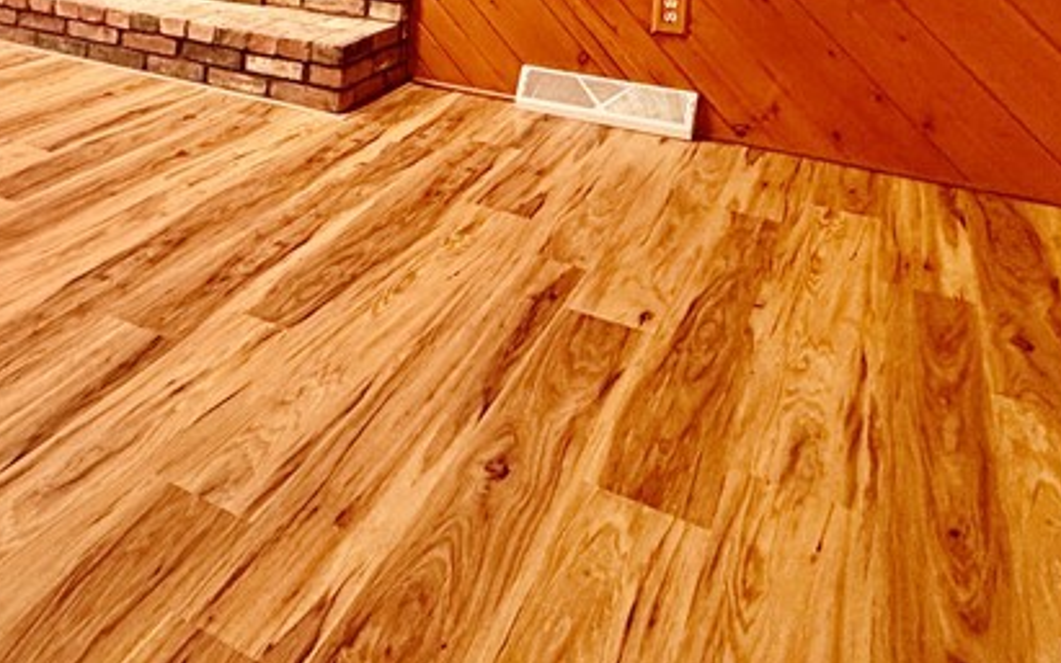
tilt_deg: -6.9
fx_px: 1070
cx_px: 124
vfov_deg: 30.8
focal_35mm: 37
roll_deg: -0.7
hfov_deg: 47.8
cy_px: -64
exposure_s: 1/60
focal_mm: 2.22
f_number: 2.2
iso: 500
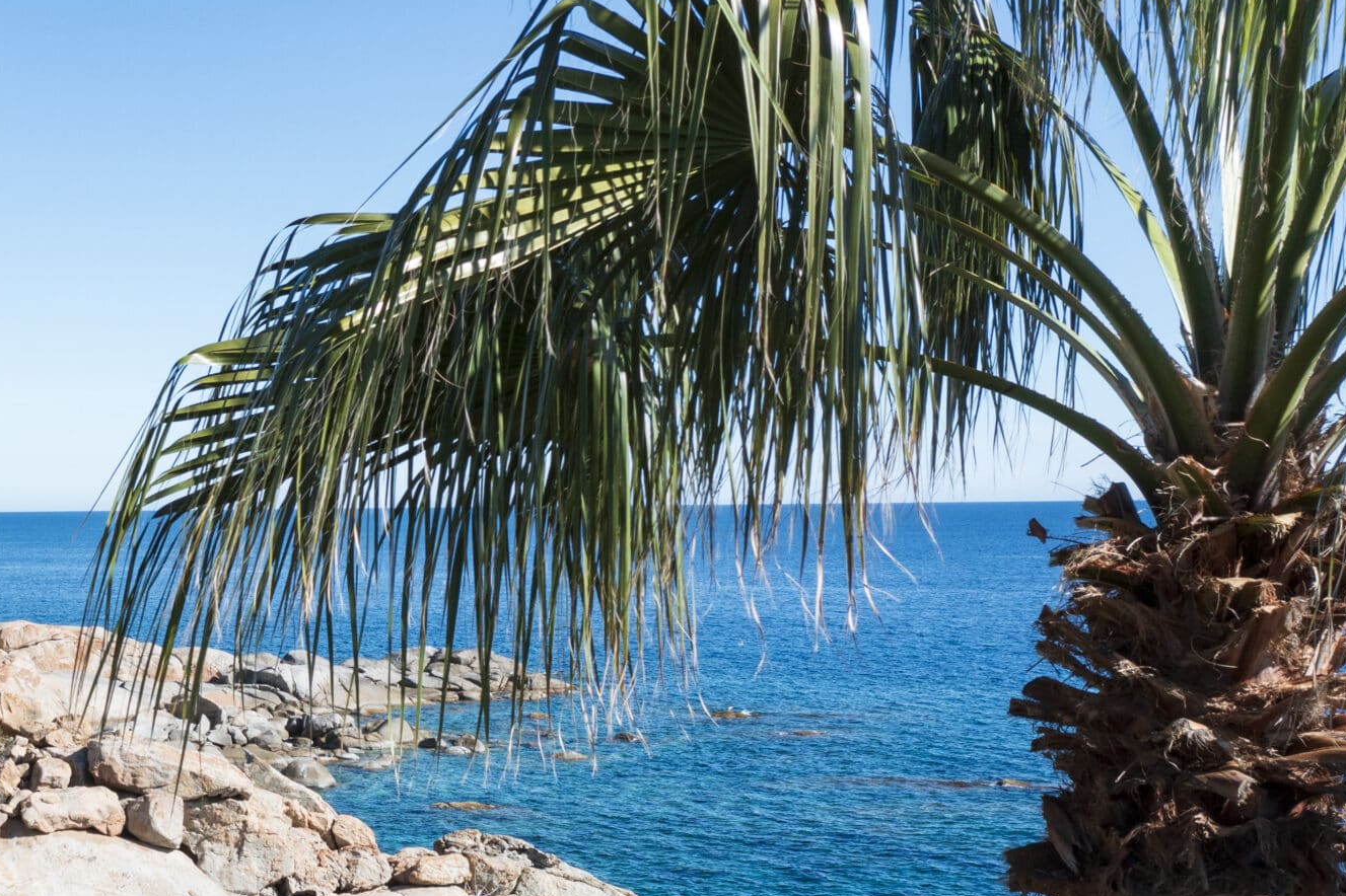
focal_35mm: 54
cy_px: 824
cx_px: 134
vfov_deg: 24.3
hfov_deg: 34.8
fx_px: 2018
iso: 100
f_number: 5
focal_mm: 10.26
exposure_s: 1/160
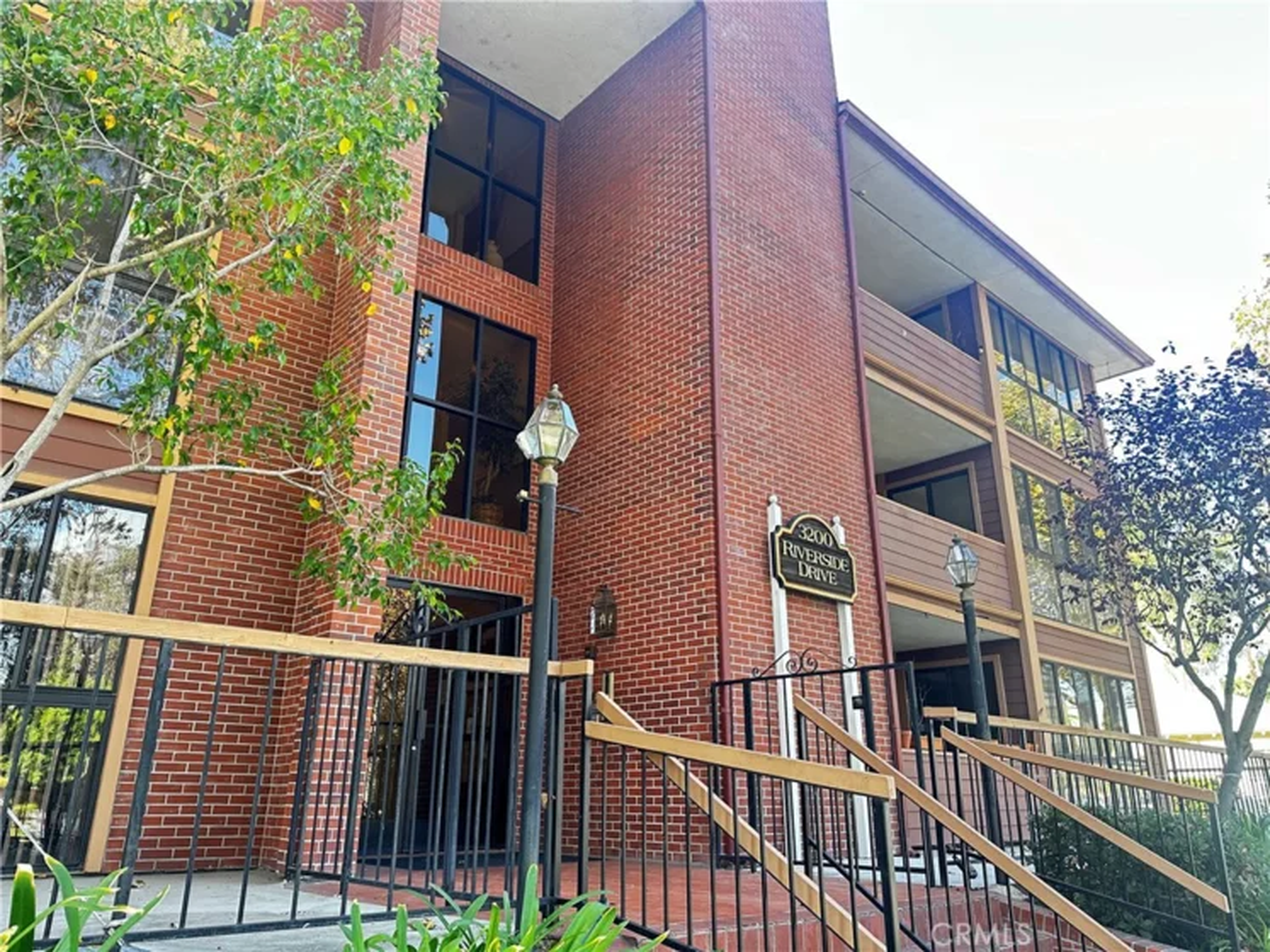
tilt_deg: +19.4
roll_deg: -0.3
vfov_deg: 56.8
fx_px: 880
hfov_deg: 71.6
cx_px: 635
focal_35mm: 24
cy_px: 476
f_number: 1.78
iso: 125
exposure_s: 1/121
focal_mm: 6.86
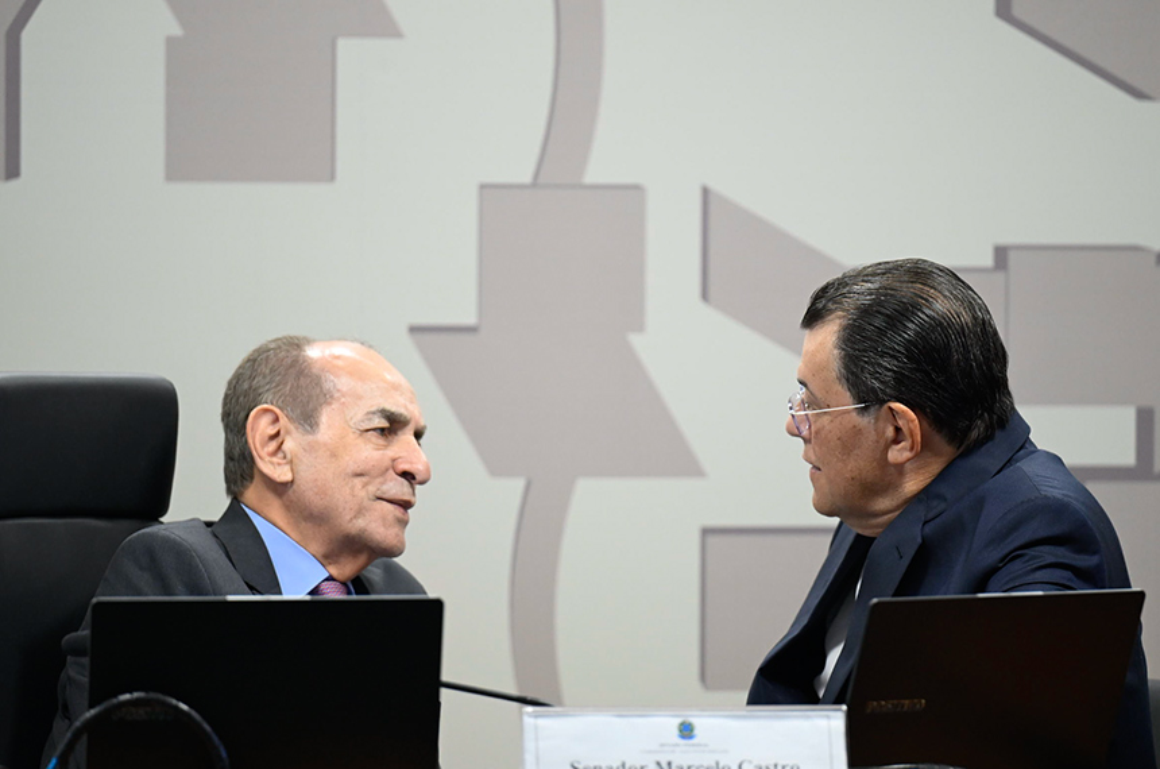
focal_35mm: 200
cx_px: 580
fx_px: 6432
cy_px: 384
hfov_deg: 10.3
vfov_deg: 6.8
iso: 2000
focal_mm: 200
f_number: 2.8
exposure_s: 1/160
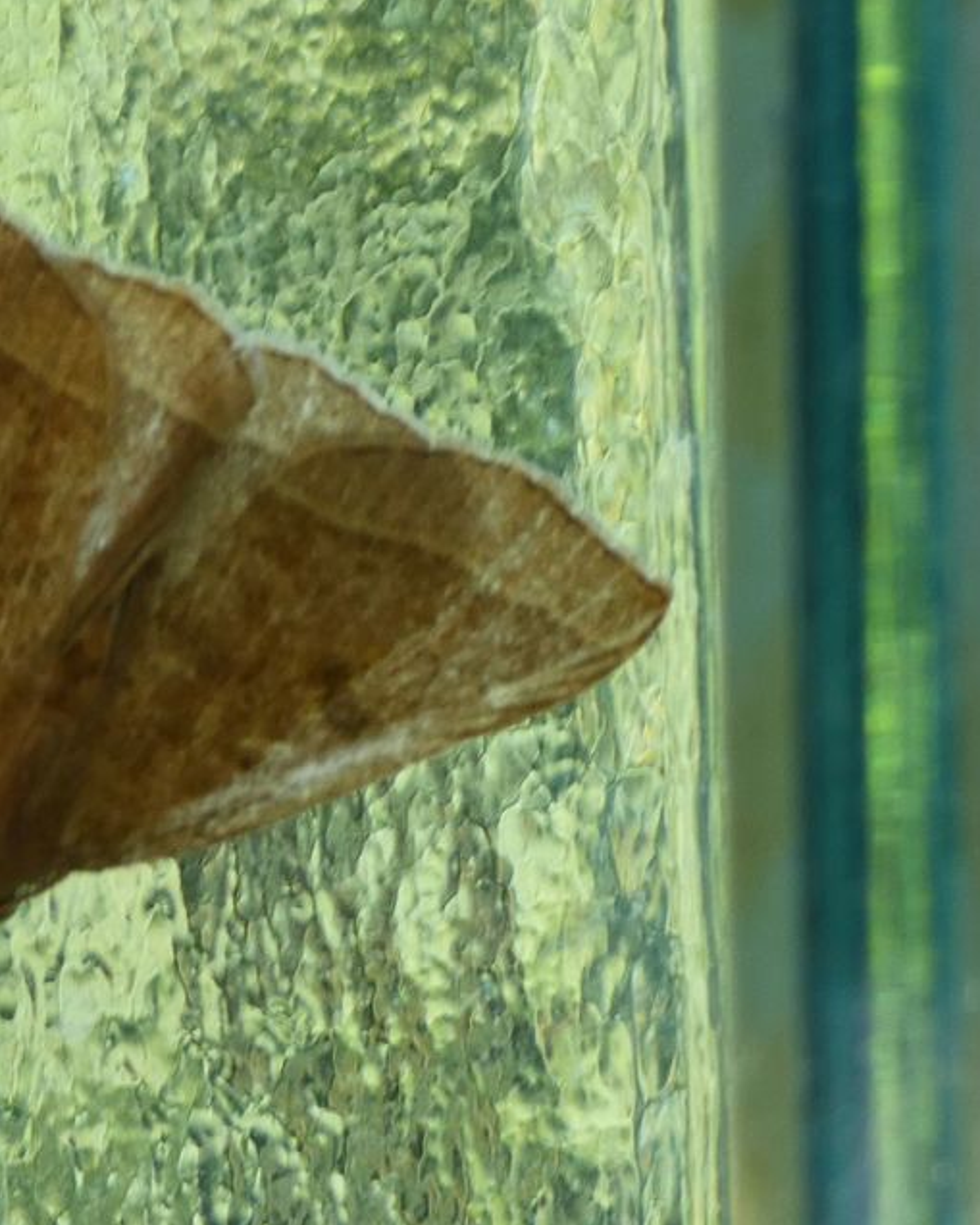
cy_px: 612
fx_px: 5691
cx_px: 172
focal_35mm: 157
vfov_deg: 12.3
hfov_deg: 9.8
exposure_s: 1/40
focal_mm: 21.5
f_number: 5.1
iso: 100
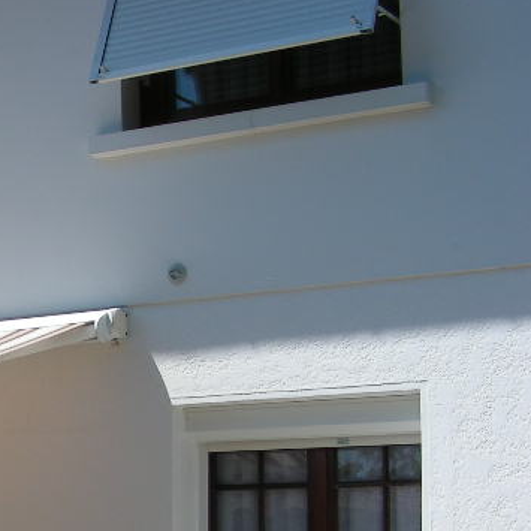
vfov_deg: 17.6
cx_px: -224
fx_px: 1683
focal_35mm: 97
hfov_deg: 16.6
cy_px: 497
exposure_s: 1/547
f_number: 4
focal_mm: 6.3
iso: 50
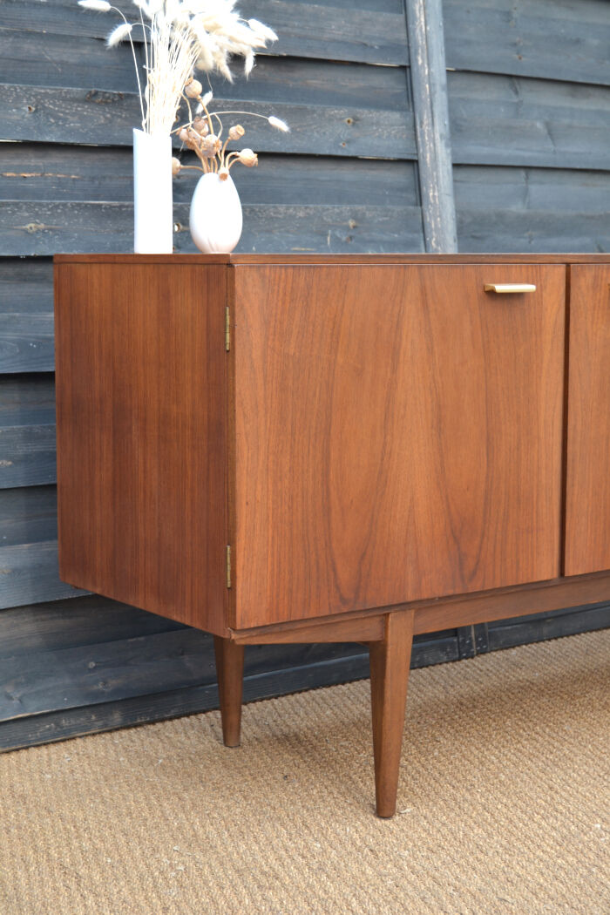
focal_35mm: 60
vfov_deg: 33.4
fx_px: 1525
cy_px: 458
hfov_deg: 22.6
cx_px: 305
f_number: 5.6
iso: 160
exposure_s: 1/125
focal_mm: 40
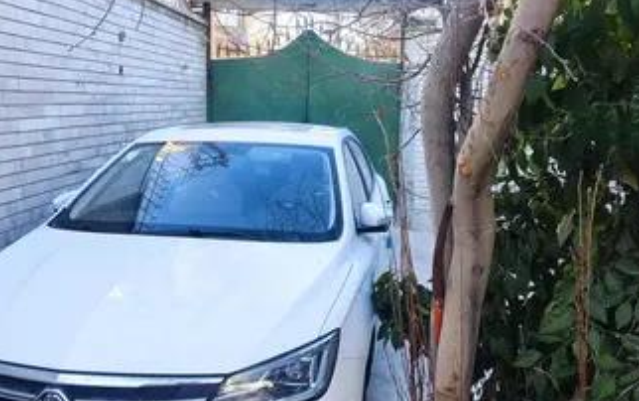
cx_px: 252
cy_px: 202
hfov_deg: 52.3
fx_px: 645
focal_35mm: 37
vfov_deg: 34.5
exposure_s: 1/188
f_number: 1.79
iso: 50
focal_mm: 4.71
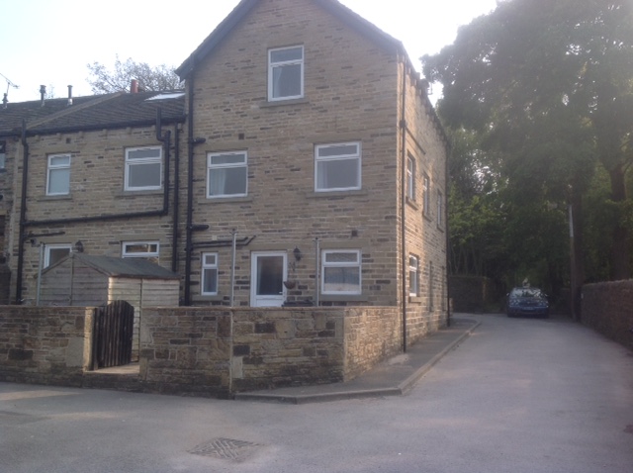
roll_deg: +1.1
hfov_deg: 52.7
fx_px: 639
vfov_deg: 40.6
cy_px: 236
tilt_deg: +5.2
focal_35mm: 35
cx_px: 316
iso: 50
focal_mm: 4.28
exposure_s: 1/672
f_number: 2.4
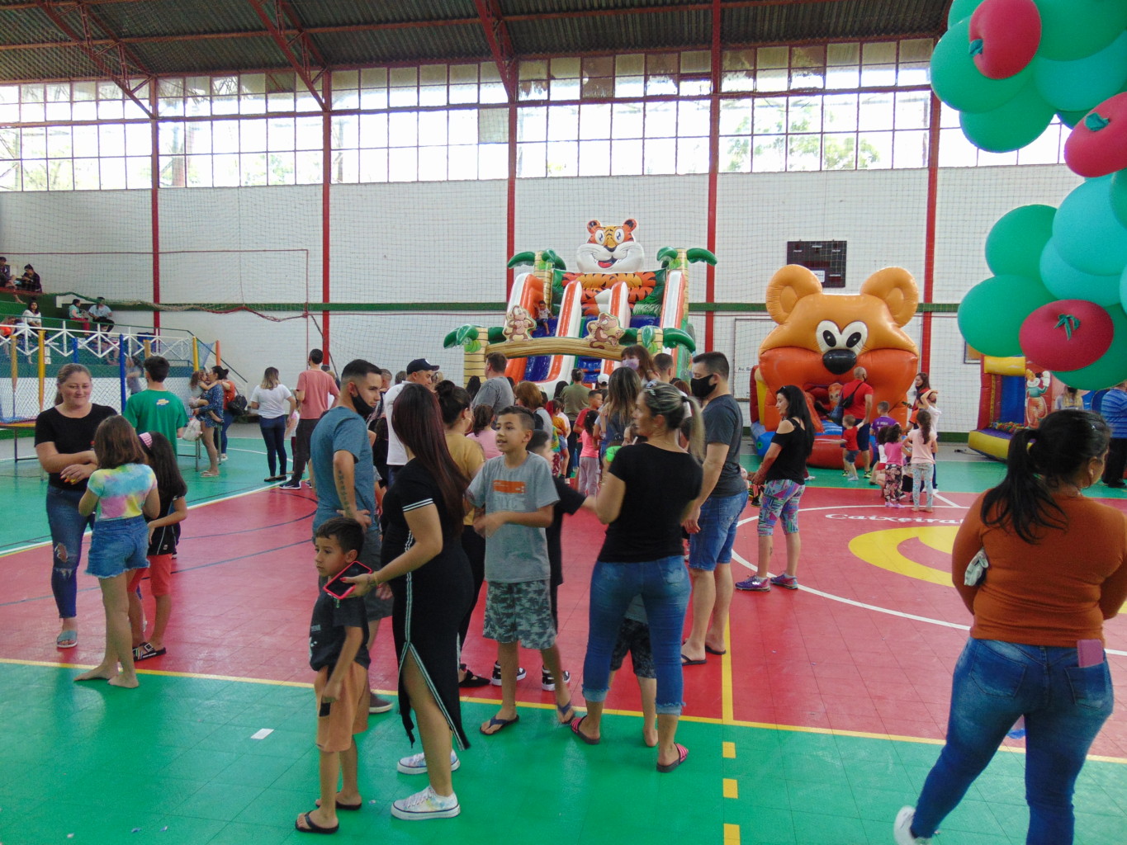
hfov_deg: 69.4
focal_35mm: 25
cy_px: 422
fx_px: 814
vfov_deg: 54.9
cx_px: 564
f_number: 3
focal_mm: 4.5
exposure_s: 1/30
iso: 100
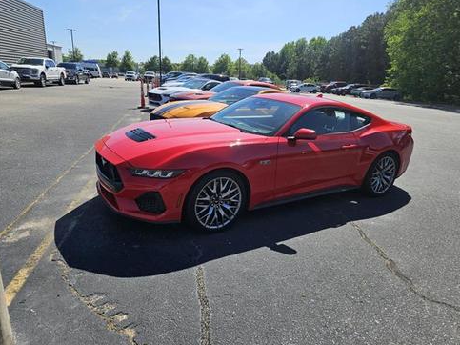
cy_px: 167
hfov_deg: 71.6
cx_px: 235
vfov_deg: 56.8
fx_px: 319
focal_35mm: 24
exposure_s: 1/2000
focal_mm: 5.4
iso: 25
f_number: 1.8
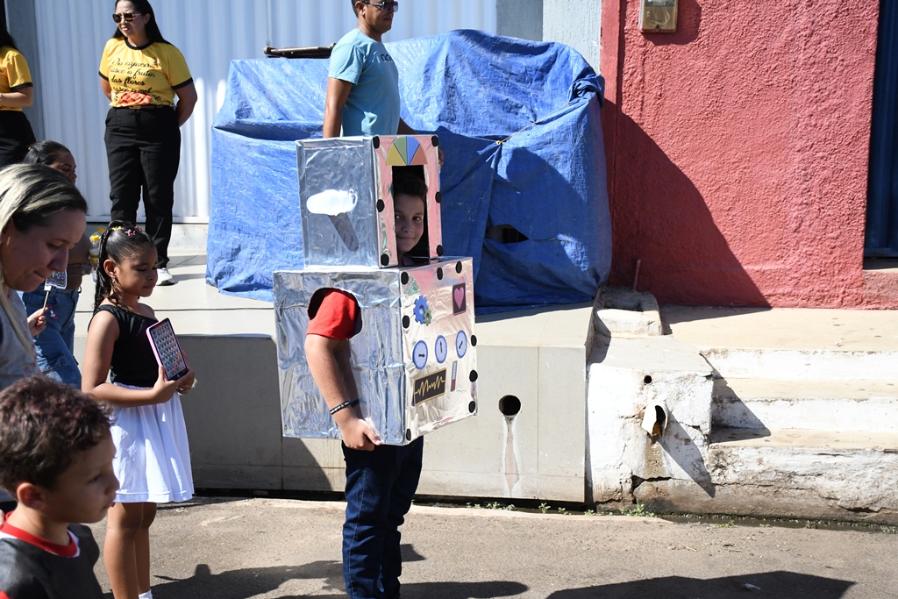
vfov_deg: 26.0
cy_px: 300
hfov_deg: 38.2
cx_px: 449
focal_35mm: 52
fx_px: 1297
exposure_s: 1/4000
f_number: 5
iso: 1000
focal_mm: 35
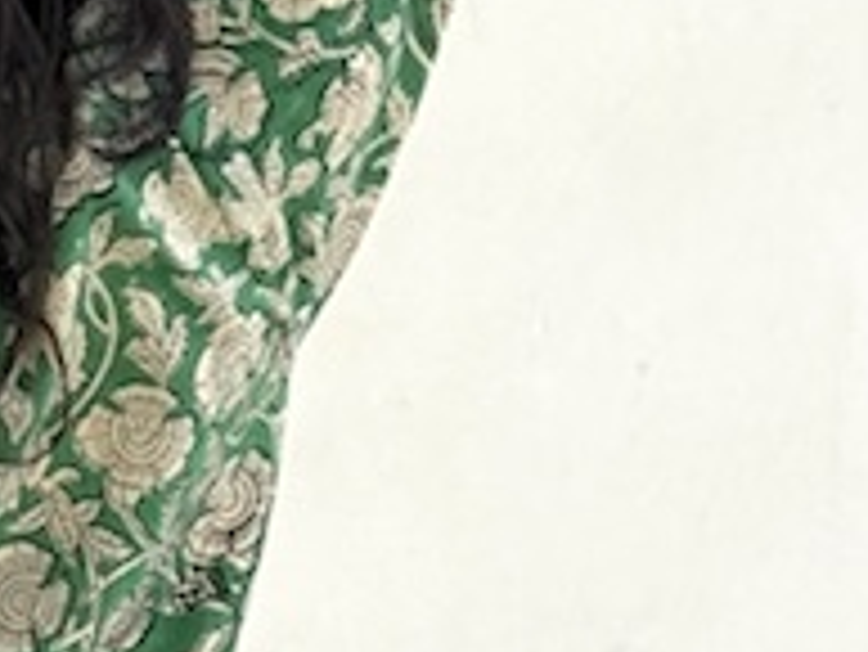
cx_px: -461
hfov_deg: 7.8
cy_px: 989
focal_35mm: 248
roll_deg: +0.2
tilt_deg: -8.9
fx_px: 6222
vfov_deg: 5.9
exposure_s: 1/470
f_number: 1.78
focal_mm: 6.76
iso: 64
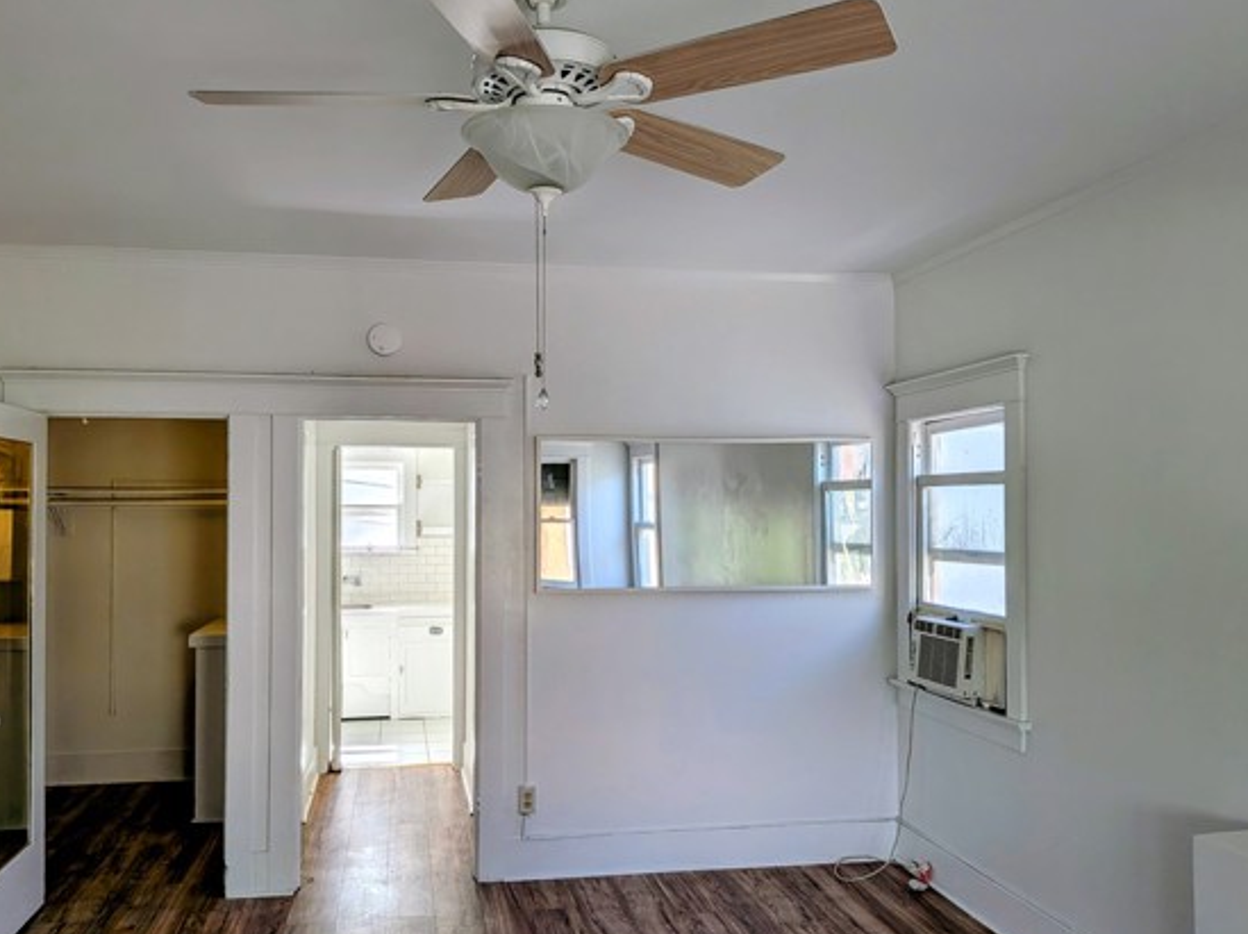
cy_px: 491
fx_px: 1009
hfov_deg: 63.4
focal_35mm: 28
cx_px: 568
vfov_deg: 49.7
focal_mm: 4.53
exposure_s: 1/2096
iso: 28
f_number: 1.7
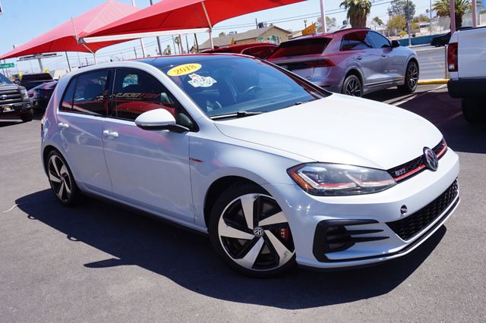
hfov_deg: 59.5
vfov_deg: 41.7
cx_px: 243
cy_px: 162
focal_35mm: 32
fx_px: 425
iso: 100
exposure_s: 1/80
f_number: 13
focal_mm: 21
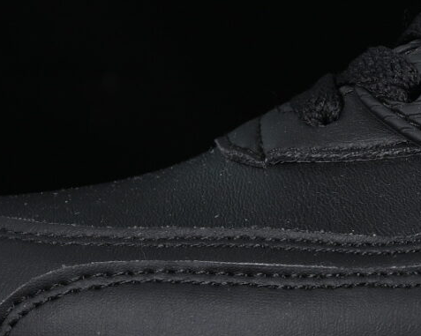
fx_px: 4707
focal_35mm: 378
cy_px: 117
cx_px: 708
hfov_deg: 5.1
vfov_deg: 4.1
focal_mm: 50
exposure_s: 1/60
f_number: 6.3
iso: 160
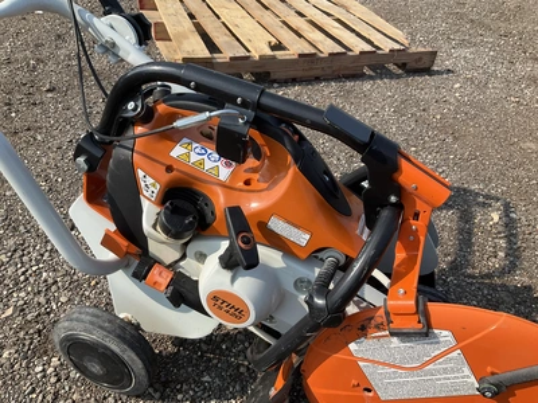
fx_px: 451
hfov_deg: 61.7
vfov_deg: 48.2
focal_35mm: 29
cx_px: 269
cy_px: 202
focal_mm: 3
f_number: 1.8
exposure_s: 1/1098
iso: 25
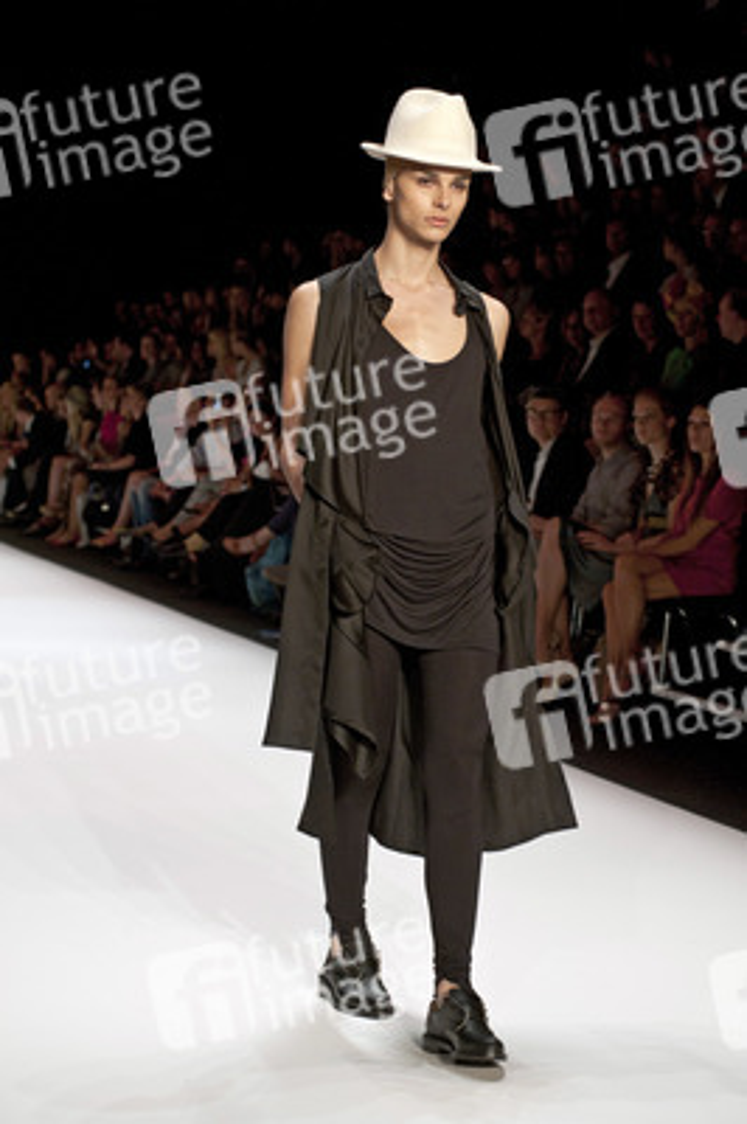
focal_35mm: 80
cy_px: 562
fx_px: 2494
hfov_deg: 17.0
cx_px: 374
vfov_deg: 25.4
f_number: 7.1
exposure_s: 1/250
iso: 1600
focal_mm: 80
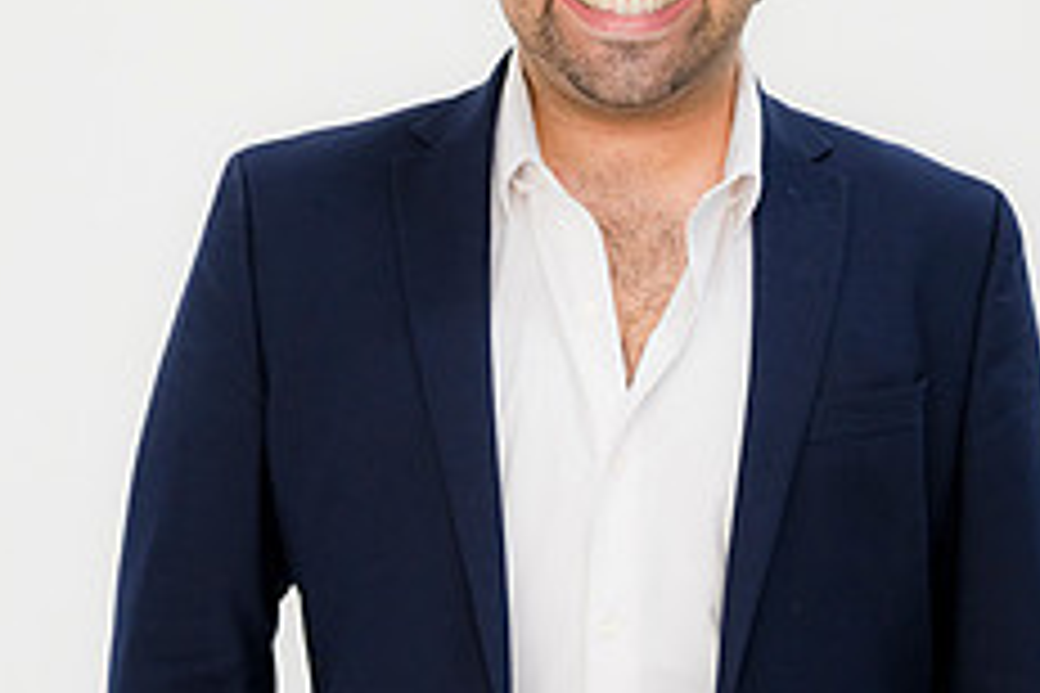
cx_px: 617
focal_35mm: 146
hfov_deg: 14.1
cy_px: 414
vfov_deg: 9.4
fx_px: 4217
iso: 800
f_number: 3.2
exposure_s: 1/125
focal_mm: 75
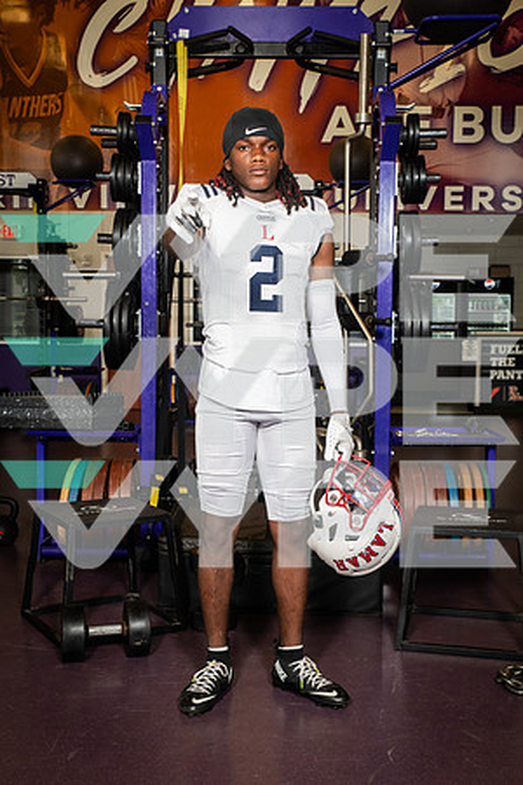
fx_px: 959
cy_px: 392
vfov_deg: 44.5
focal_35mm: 44
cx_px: 262
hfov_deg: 30.5
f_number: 7.1
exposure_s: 1/250
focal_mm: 44
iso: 800
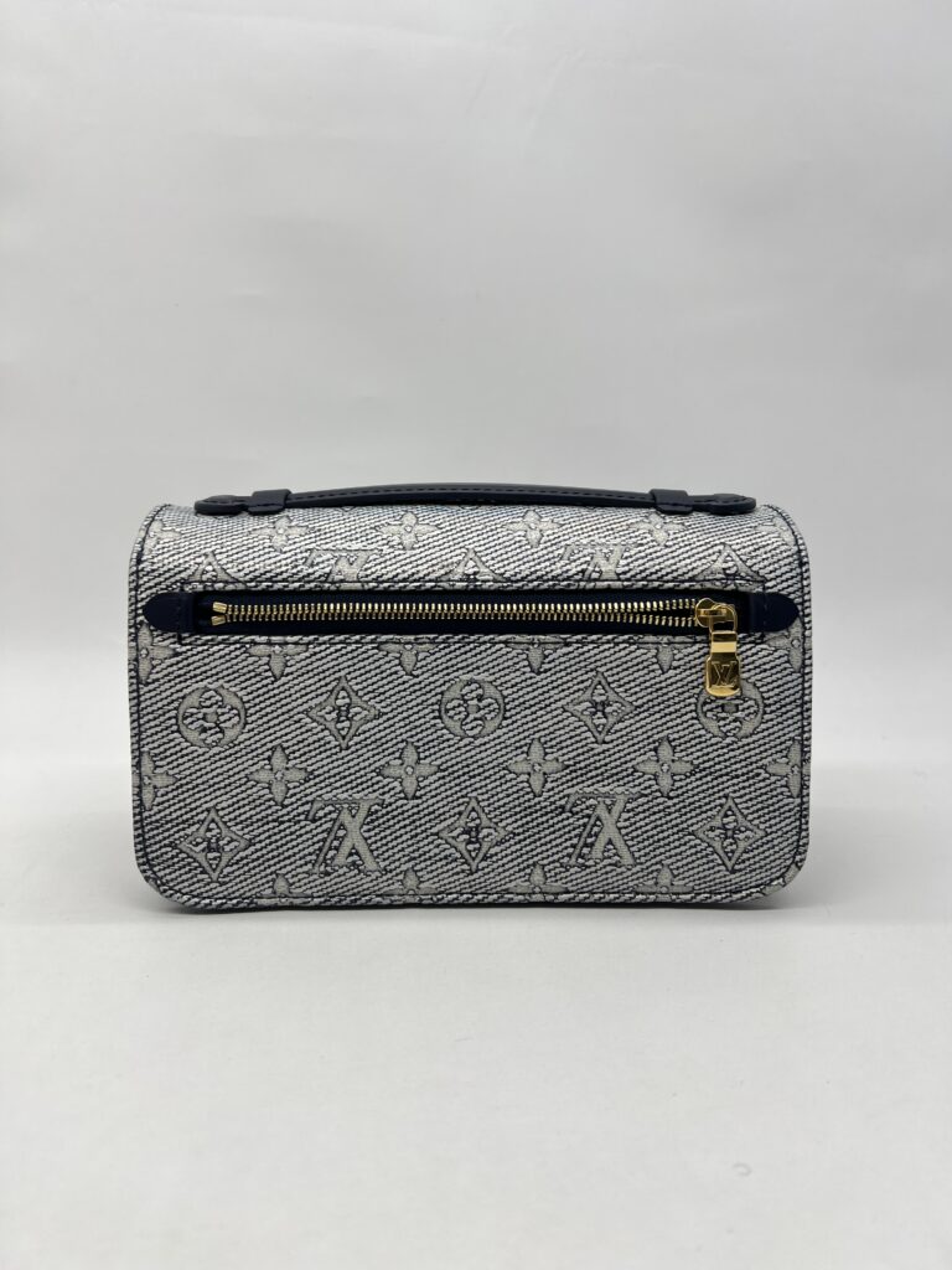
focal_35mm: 26
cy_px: 635
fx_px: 953
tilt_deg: -8.1
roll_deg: -0.6
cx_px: 476
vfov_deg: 67.3
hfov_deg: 53.1
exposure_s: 1/250
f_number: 1.5
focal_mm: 5.7
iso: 40
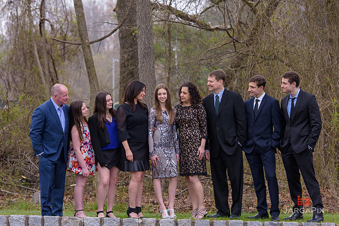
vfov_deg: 10.6
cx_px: 170
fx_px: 1224
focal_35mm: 130
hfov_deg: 15.8
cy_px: 113
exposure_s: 1/500
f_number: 5
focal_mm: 130
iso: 400
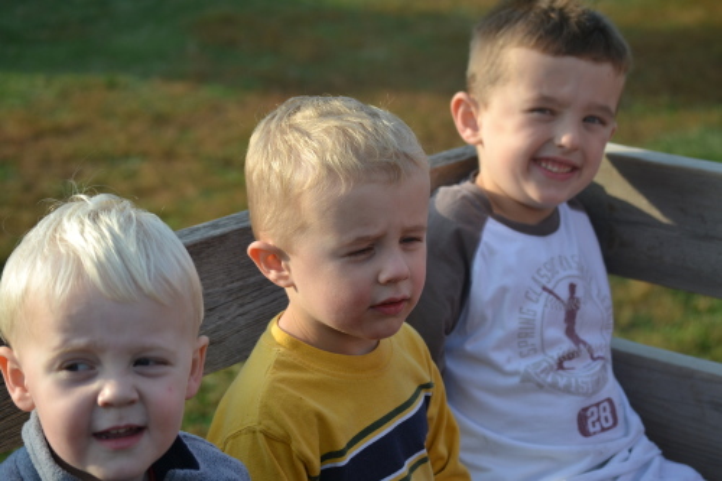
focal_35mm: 93
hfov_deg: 21.9
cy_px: 240
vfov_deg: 14.7
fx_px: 1864
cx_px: 361
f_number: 5.6
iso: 160
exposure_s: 1/500
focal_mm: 62
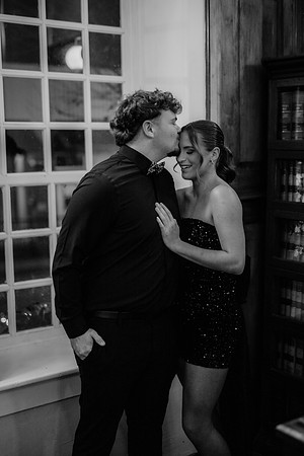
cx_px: 152
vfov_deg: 39.6
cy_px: 228
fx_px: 633
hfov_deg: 27.0
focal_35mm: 50
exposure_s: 1/200
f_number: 1.4
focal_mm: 50
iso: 320
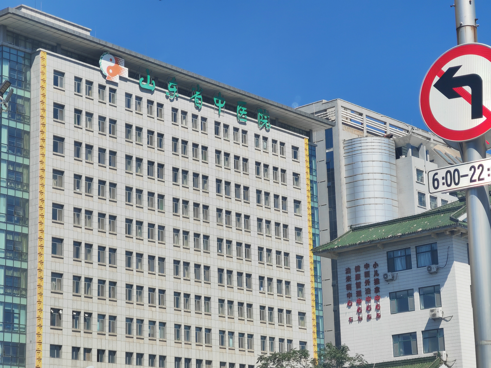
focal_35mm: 94
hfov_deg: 20.9
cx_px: 246
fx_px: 1333
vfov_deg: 15.7
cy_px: 184
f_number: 2.4
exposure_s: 1/490
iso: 50
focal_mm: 8.67
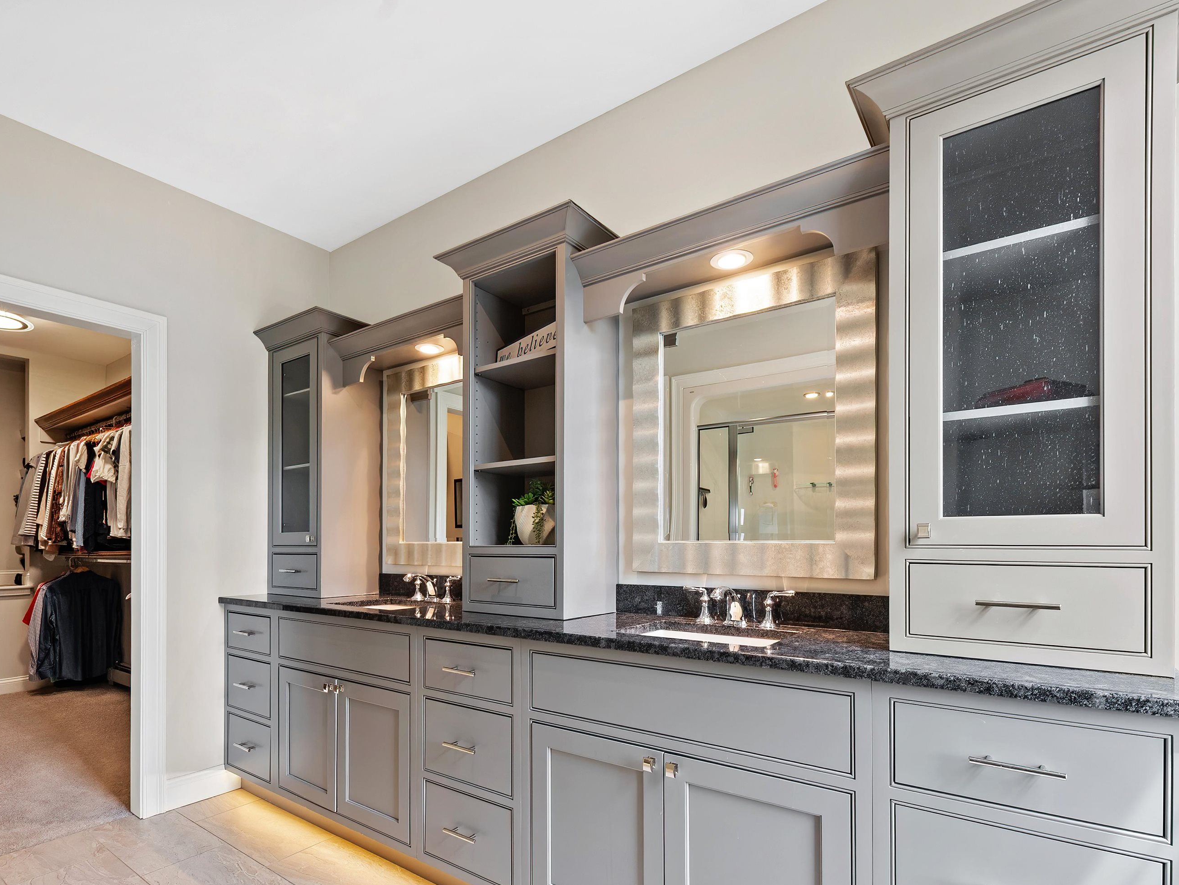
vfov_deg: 74.7
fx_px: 579
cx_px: 538
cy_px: 460
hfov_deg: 90.8
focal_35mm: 17
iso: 320
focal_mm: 10
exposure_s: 1/8
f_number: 9
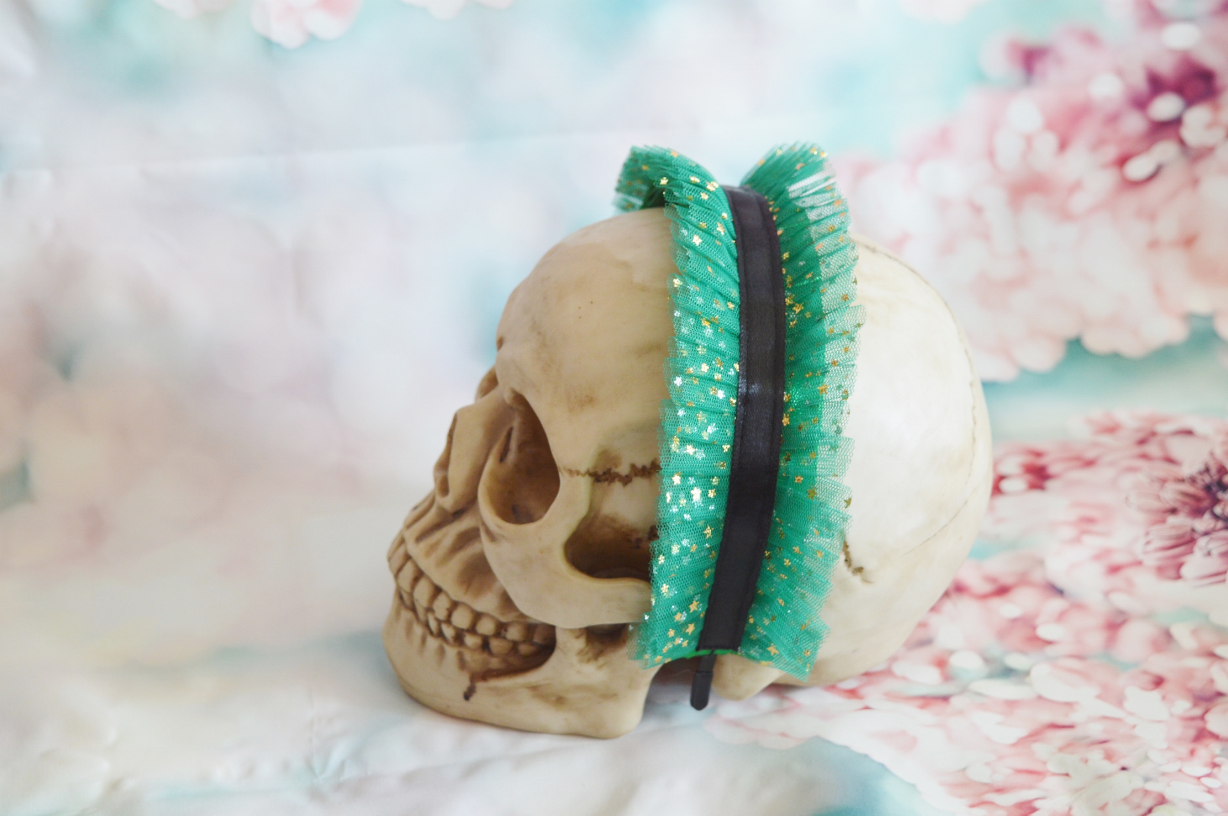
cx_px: 614
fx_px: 2147
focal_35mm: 63
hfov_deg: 31.9
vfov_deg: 21.5
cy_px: 408
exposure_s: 1/80
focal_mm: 42
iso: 400
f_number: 5
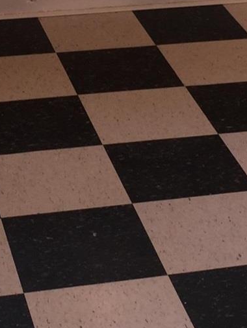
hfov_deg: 11.2
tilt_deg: -23.2
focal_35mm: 132
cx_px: 125
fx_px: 1255
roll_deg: +0.1
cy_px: 80
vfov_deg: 14.9
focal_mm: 4.15
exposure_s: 1/30
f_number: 2.2
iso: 32
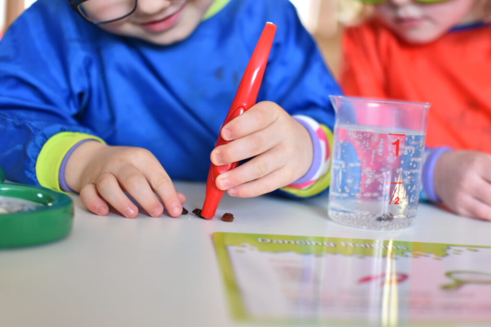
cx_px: 246
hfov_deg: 37.8
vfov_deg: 25.8
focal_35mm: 52
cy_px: 164
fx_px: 716
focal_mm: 35
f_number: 1.8
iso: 800
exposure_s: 1/100
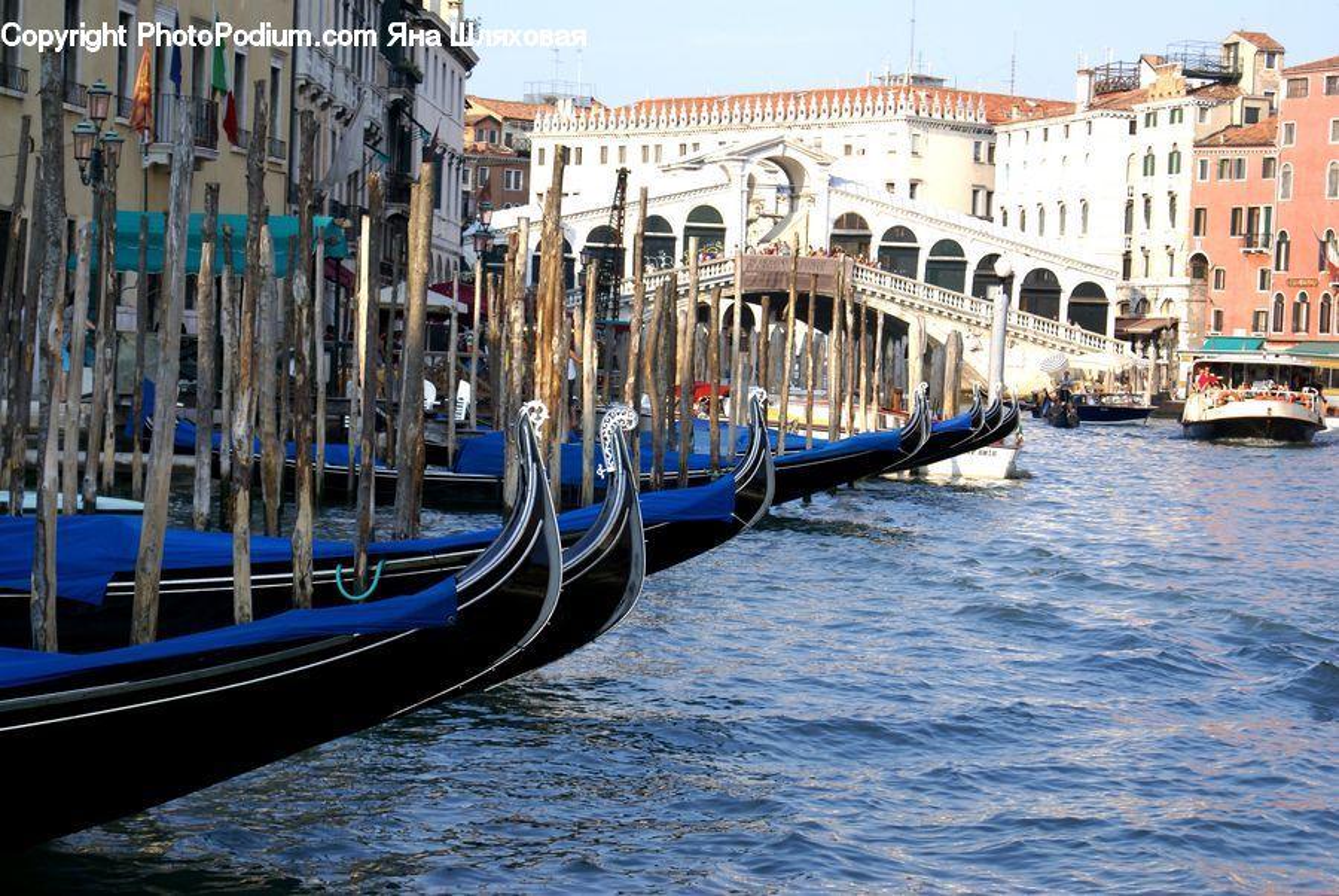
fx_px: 3351
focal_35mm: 90
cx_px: 670
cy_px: 448
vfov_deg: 15.2
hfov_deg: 22.6
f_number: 7.1
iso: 100
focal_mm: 60
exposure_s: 1/250
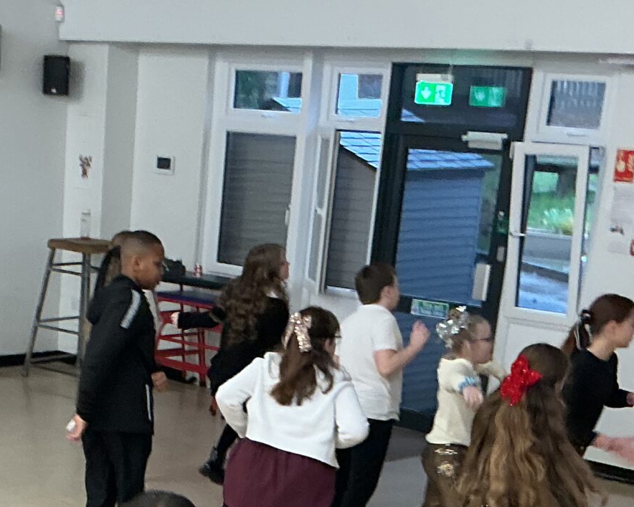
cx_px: 84
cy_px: 677
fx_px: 1538
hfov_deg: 22.8
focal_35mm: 82
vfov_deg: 17.4
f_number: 1.8
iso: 80
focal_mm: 3
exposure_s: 1/50
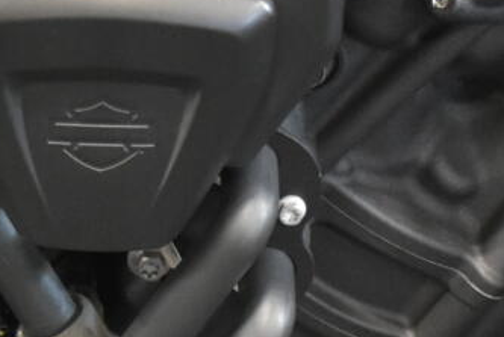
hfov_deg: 8.2
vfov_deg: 5.5
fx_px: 3533
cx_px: 133
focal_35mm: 252
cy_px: 345
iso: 1600
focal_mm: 28
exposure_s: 1/13
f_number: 4.5
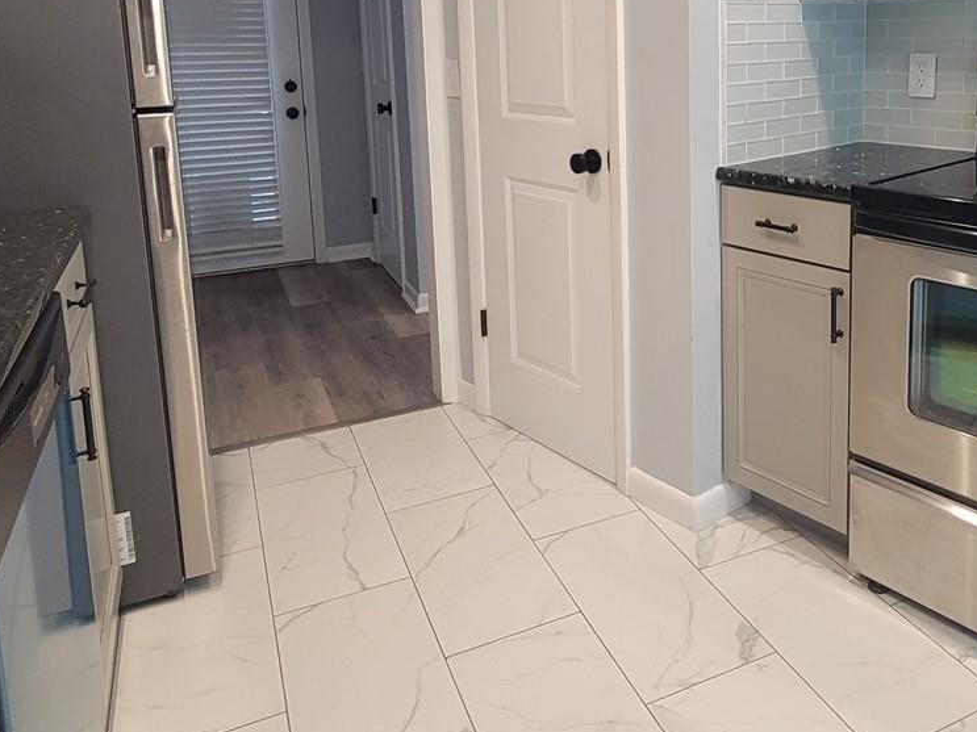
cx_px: 636
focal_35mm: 28
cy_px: 163
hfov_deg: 62.2
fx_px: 790
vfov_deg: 47.4
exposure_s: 1/60
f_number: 2.2
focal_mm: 2.2
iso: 250
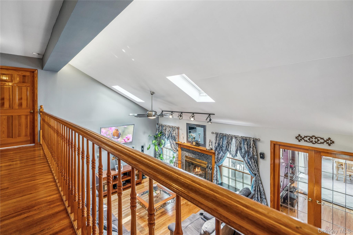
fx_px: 157
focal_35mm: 16
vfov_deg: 73.7
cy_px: 118
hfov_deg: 96.7
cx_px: 176
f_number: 5.6
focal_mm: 16
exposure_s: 1/80
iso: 640
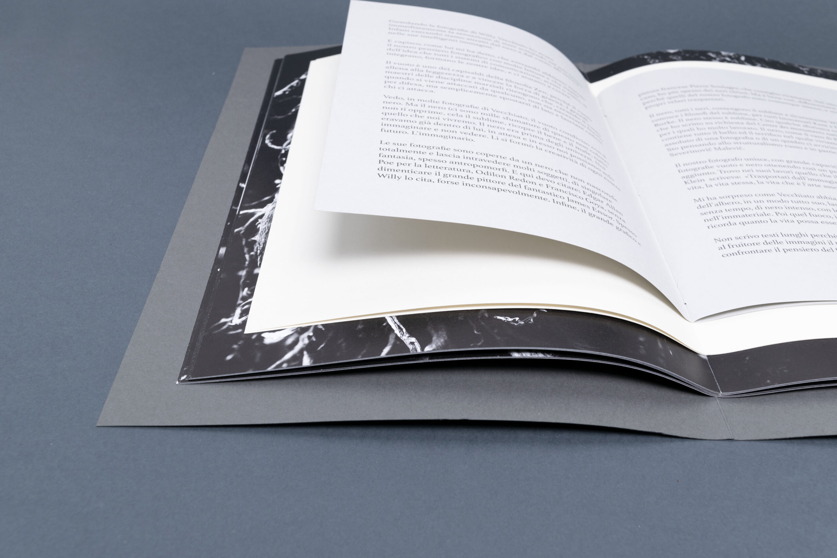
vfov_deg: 36.9
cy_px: 279
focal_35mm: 36
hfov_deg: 53.1
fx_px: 837
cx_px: 418
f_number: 8
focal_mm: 24
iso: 200
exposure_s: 1/125
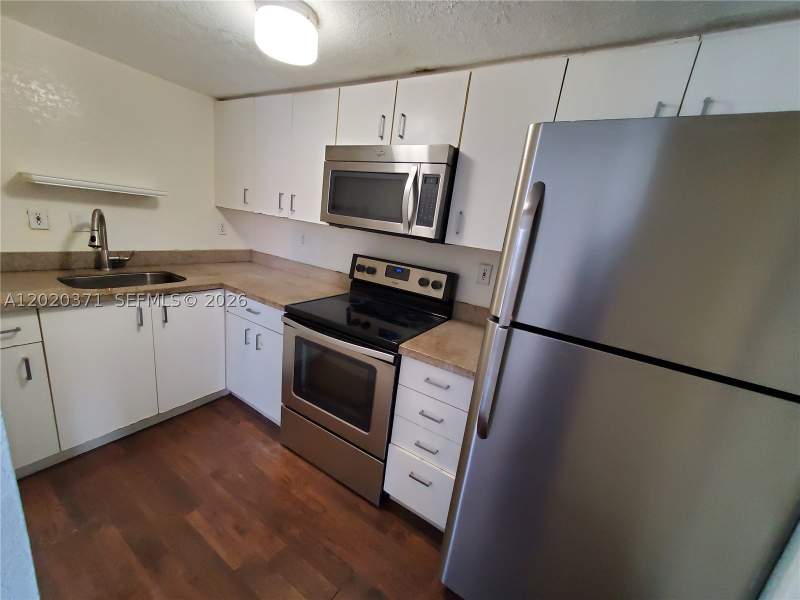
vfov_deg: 89.9
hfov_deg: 106.2
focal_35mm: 13
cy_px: 300
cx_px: 400
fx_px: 300
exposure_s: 1/59
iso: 500
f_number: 2.2
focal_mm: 1.8
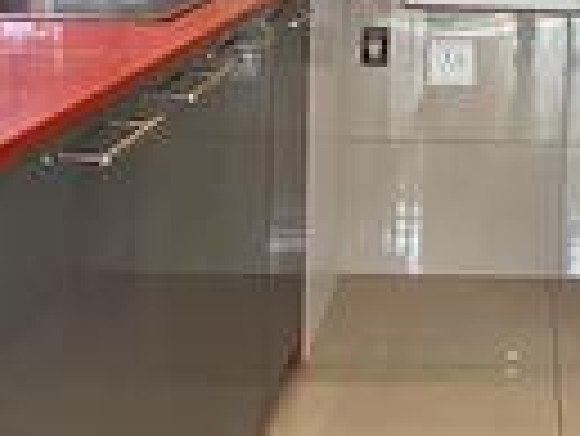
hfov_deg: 23.3
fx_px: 1325
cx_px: 620
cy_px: -99
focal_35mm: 79
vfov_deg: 17.7
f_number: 2.2
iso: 732
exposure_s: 1/50
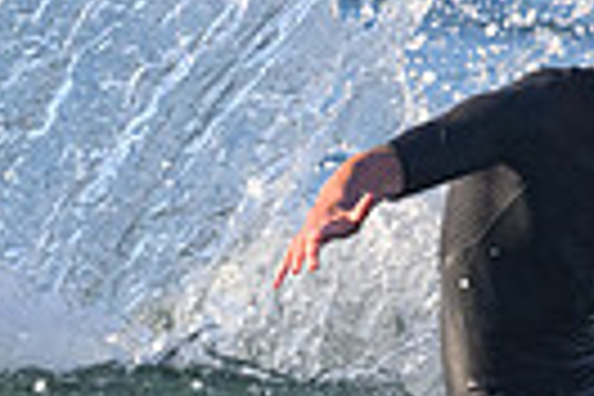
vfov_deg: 0.5
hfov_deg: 0.8
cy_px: 502
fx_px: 43474
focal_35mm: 2635
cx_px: 544
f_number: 11
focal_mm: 600
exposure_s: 1/2000
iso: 3600
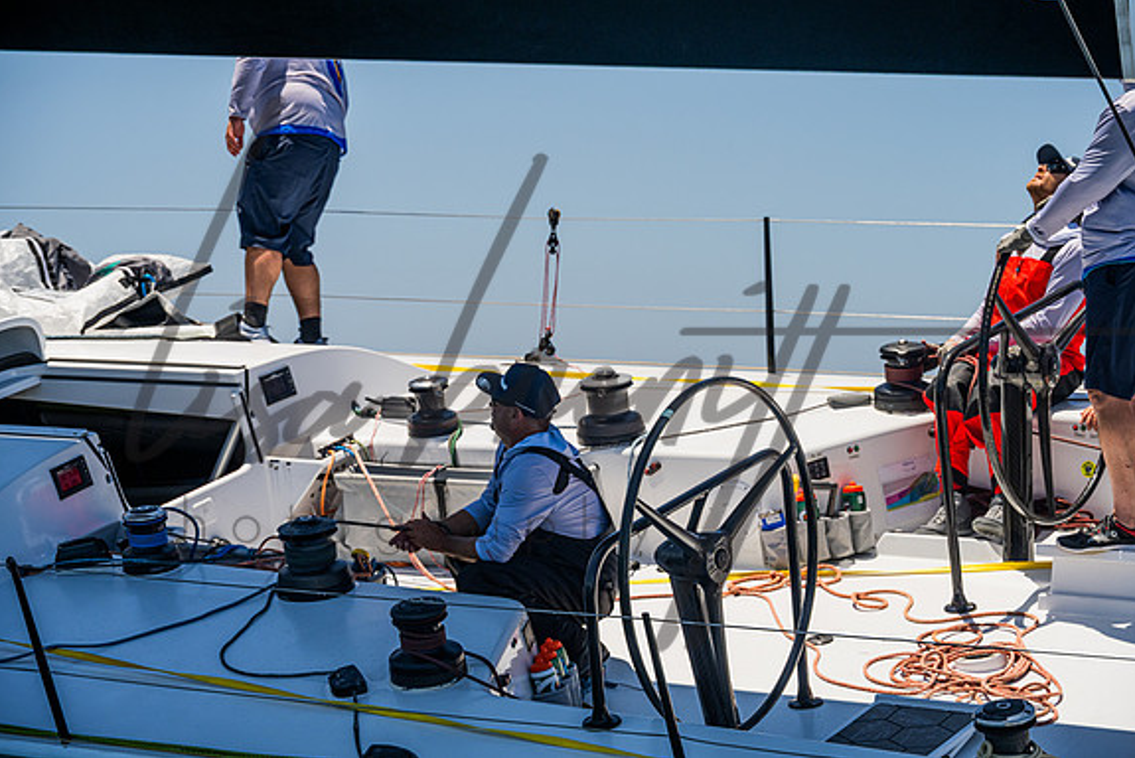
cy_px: 378
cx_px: 567
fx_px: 3817
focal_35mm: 121
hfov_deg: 16.9
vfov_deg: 11.3
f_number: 8
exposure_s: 1/2500
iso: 500
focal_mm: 120
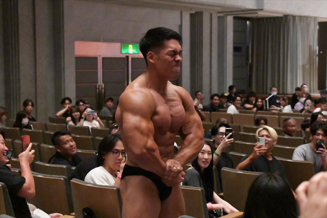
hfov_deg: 28.1
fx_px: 654
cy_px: 109
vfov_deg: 18.9
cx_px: 164
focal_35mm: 72
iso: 25600
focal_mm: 48
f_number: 5.6
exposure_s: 1/400
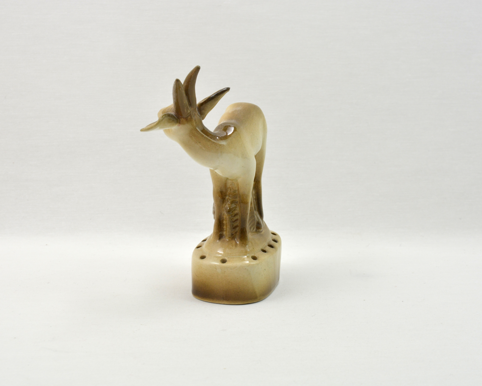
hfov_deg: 31.7
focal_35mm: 60
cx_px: 239
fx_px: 850
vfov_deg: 25.6
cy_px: 194
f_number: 11
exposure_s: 1/10
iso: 400
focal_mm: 35
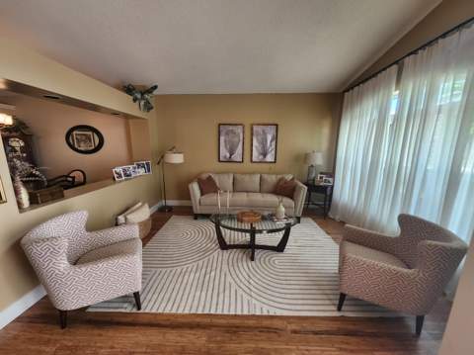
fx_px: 178
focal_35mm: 13
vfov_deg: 89.8
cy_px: 178
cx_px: 237
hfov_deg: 106.2
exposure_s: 1/60
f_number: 2.2
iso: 100
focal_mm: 1.74
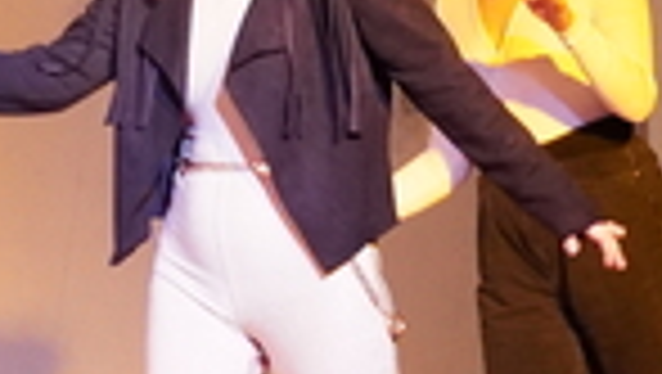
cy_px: 140
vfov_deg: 3.9
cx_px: -331
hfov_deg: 6.9
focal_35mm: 309
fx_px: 5428
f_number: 4.5
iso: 3200
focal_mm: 35
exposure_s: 1/160
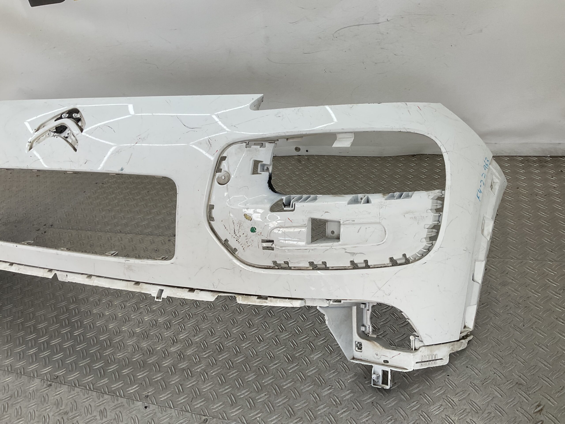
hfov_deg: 61.7
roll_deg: +10.9
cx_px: 282
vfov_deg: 48.2
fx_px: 473
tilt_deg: -33.6
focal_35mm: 29
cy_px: 212
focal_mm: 3
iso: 16
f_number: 1.8
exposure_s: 1/299
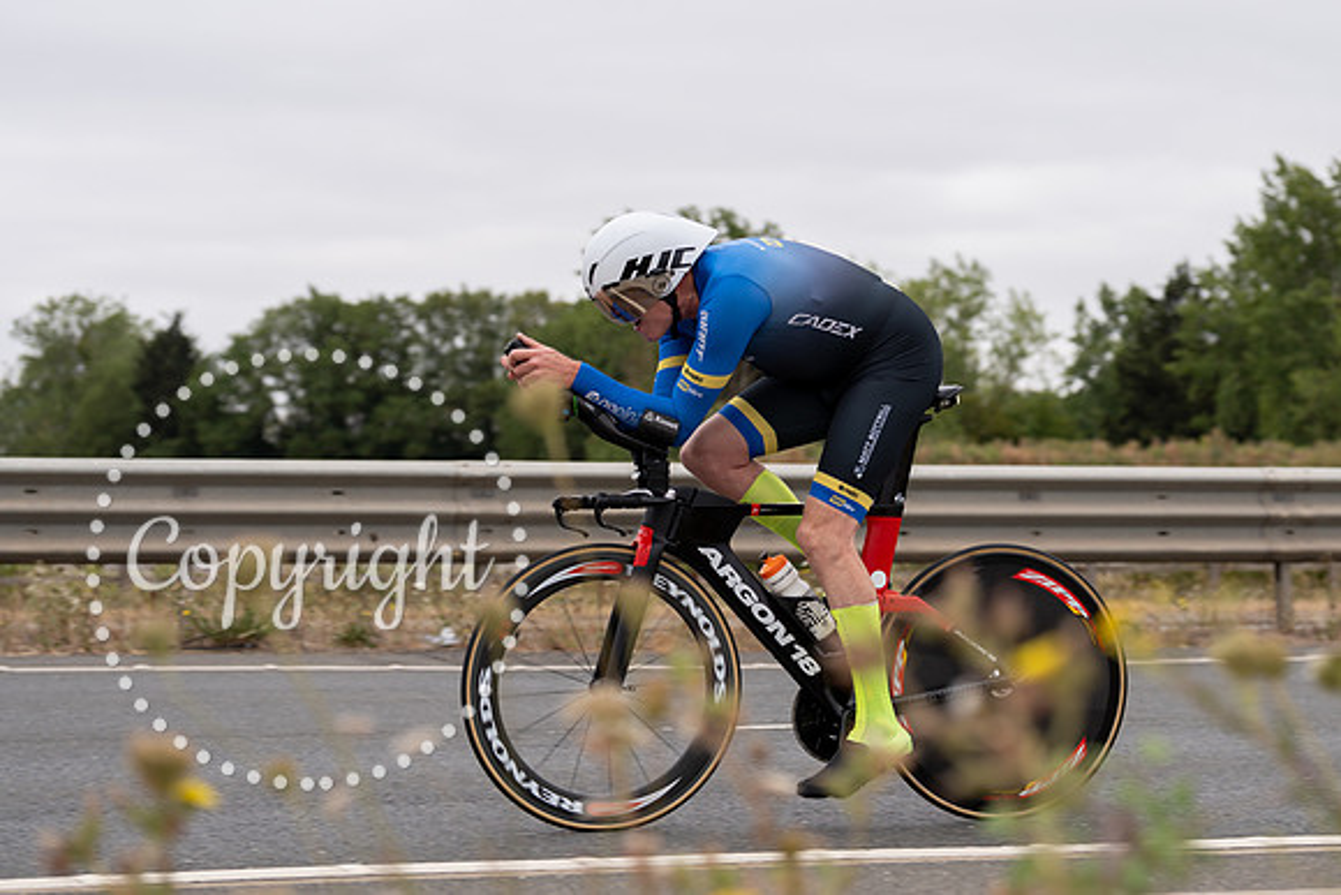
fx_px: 3212
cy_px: 448
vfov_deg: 15.9
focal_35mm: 86
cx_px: 798
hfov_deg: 23.6
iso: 100
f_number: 3.5
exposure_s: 1/800
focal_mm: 70
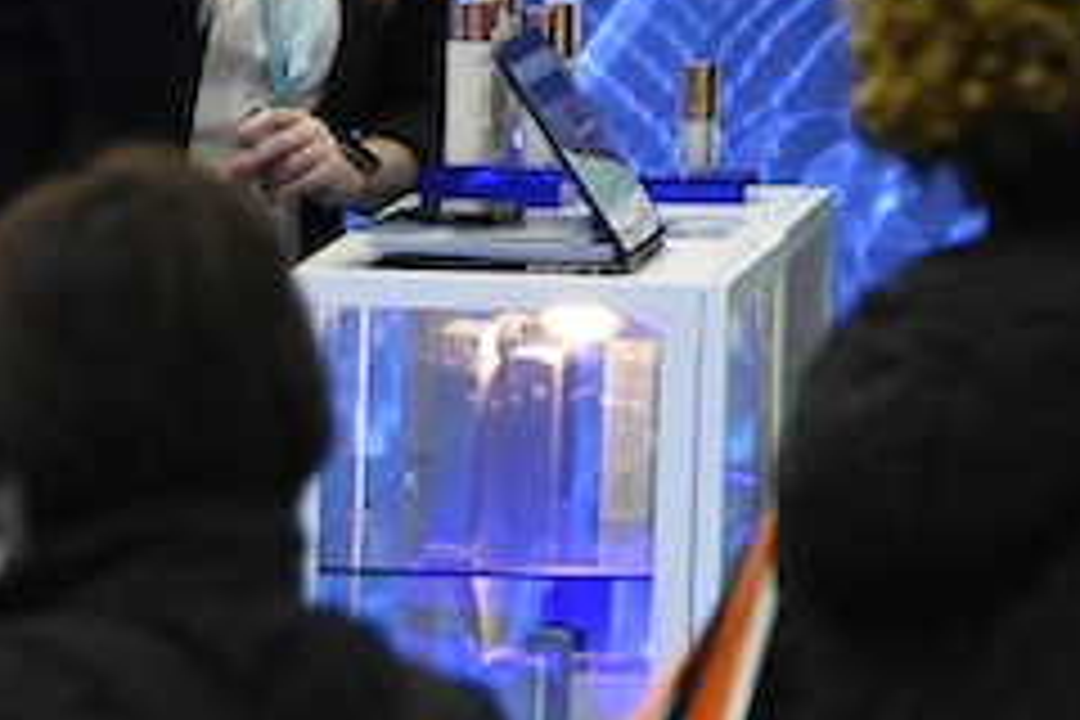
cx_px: 2542
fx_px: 15269
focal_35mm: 509
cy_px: -536
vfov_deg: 2.7
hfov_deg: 4.0
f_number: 4.5
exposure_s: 1/400
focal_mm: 102
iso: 4000
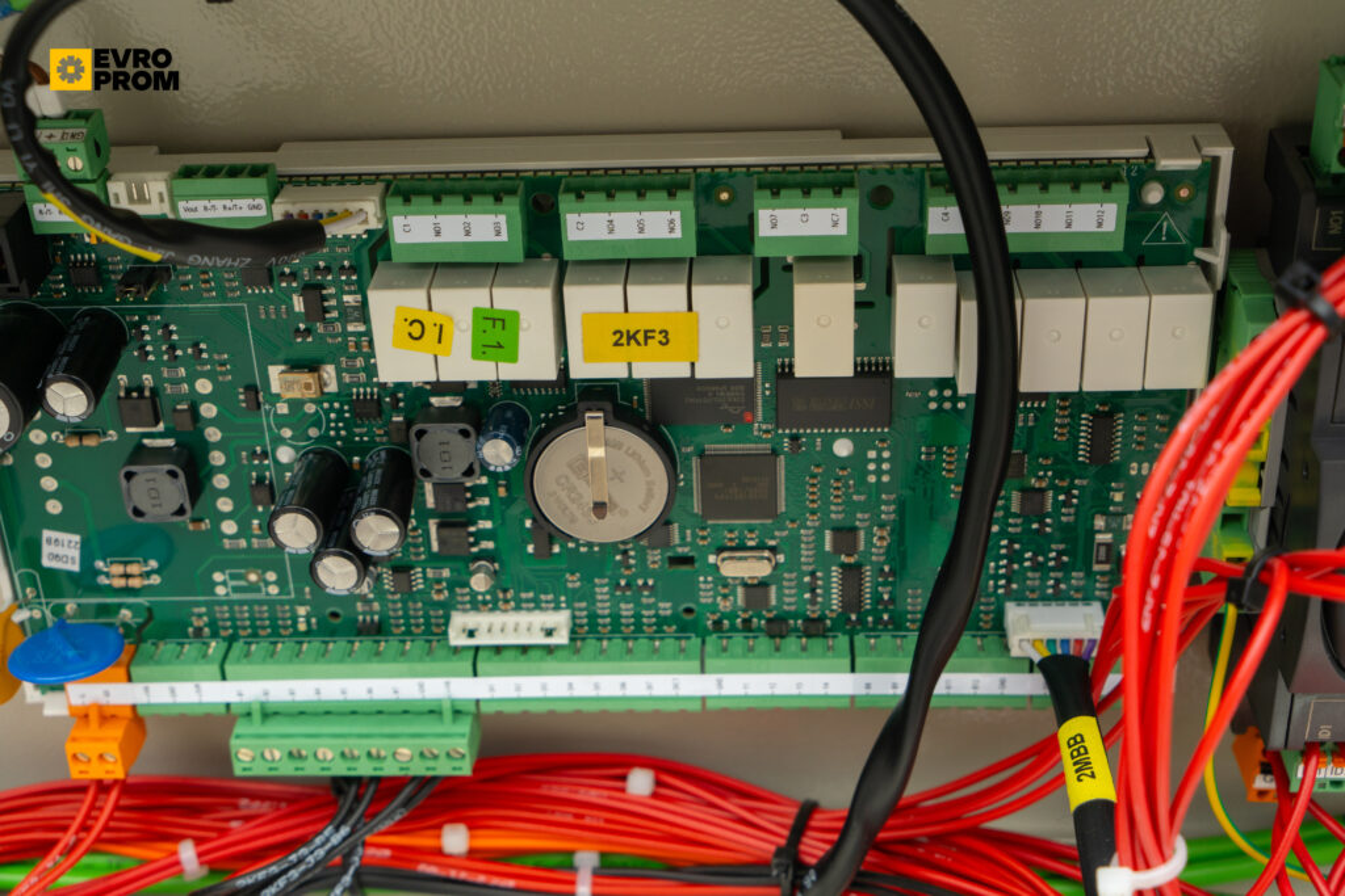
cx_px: 672
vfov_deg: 27.5
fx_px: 1831
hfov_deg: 40.3
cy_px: 448
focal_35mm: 49
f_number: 9
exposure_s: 1/50
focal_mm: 49
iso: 250
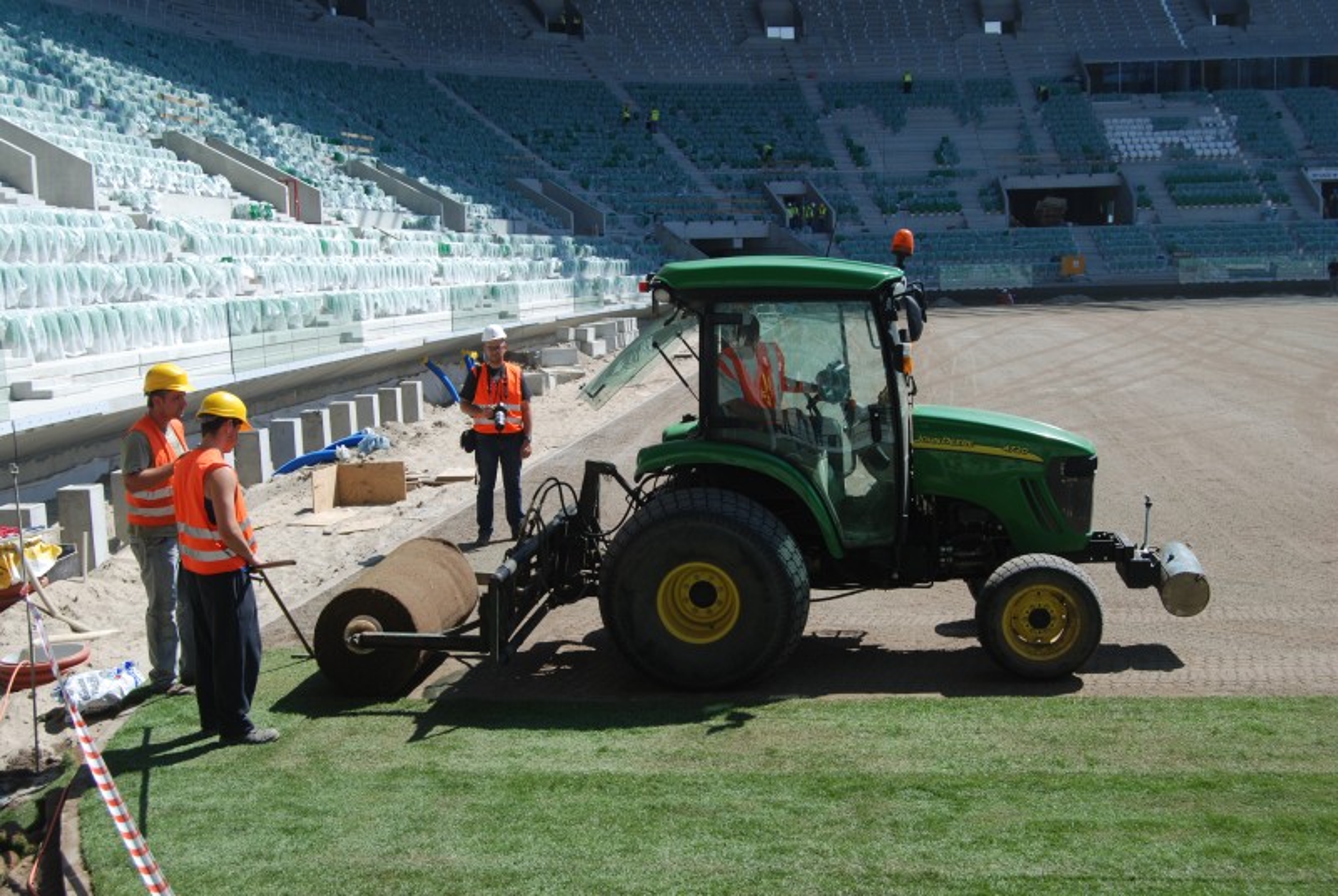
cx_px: 669
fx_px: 1563
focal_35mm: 42
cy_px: 448
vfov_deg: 32.0
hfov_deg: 46.3
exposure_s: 1/200
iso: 100
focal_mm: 28
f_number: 7.1
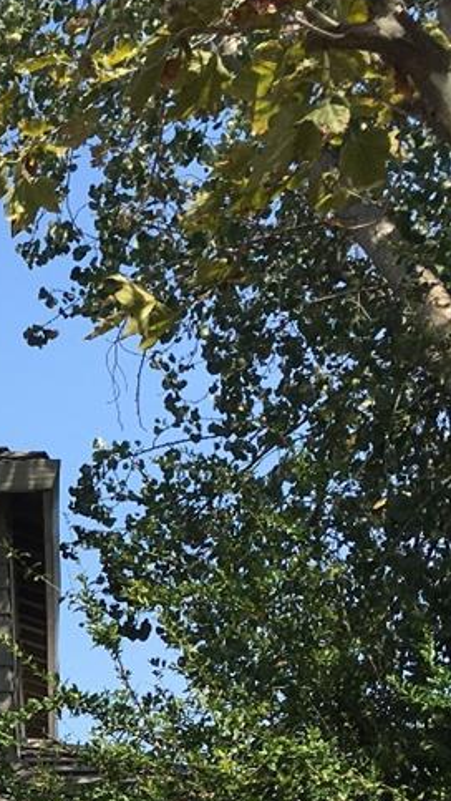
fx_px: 2082
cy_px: 695
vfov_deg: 21.4
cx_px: -506
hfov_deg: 11.0
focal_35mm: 98
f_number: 2.2
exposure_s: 1/1304
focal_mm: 4.15
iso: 25
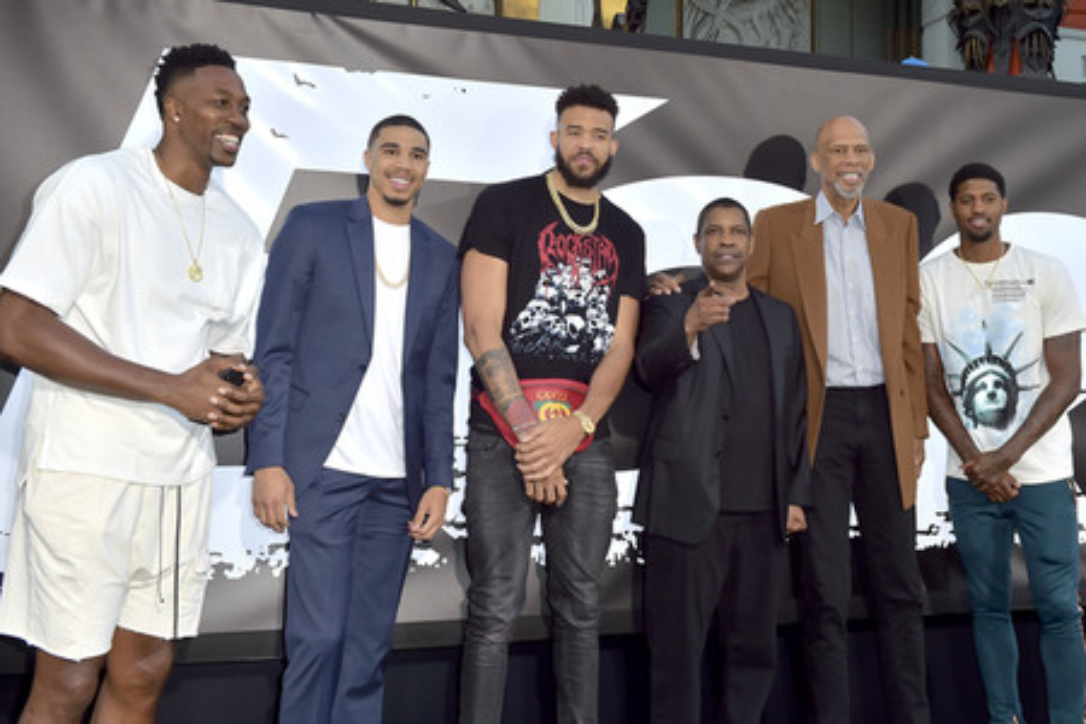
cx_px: 543
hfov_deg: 58.7
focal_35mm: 32
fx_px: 965
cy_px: 362
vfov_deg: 41.1
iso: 250
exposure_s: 1/200
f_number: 6.3
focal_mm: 32
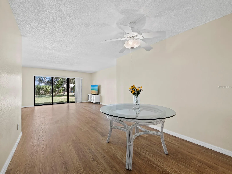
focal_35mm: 14
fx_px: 94
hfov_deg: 102.0
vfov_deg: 85.7
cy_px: 87
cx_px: 116
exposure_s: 1/3
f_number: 11
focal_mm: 7
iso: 400
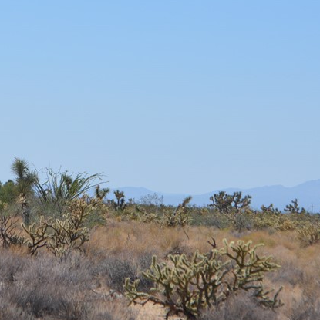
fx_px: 1915
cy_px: 187
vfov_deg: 9.5
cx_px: 132
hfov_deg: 9.5
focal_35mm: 183
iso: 400
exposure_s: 1/2000
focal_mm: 55
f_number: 7.1
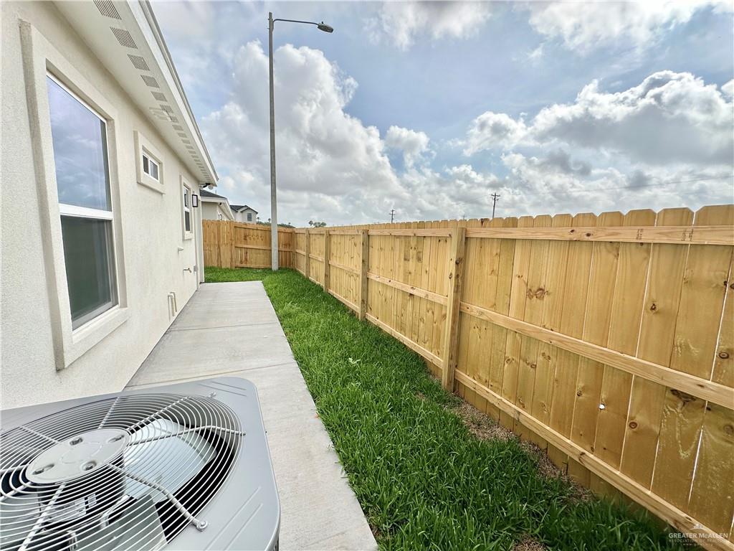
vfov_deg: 85.7
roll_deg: -2.4
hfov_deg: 102.1
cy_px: 276
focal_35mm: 14
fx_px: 297
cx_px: 367
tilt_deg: -7.4
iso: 50
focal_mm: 2.22
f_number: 2.2
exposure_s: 1/2959
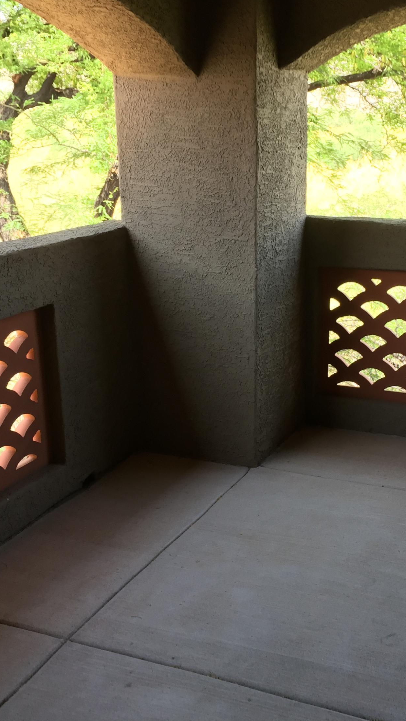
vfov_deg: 47.4
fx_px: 823
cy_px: 359
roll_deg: -2.1
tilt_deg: -17.2
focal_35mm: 43
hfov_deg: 27.4
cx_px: 289
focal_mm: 4.15
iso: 50
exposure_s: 1/120
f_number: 2.2
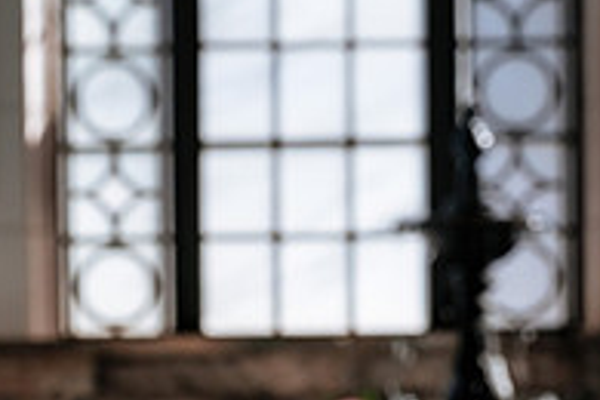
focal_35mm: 375
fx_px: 6250
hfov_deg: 5.5
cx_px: 134
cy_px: 555
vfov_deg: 3.7
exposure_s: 1/125
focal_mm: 83.8
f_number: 8
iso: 200
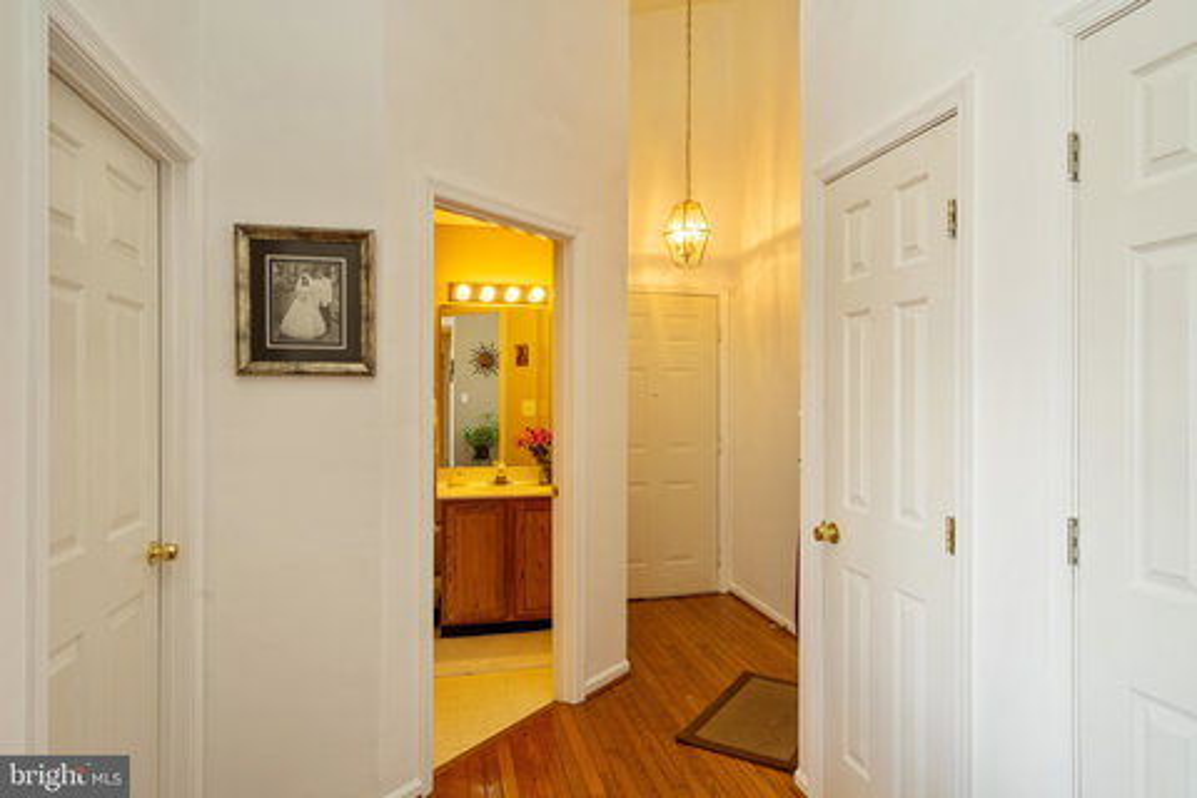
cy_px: 399
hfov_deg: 81.2
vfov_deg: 59.5
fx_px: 698
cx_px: 598
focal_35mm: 21
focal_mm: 21
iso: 100
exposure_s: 1/4
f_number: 10
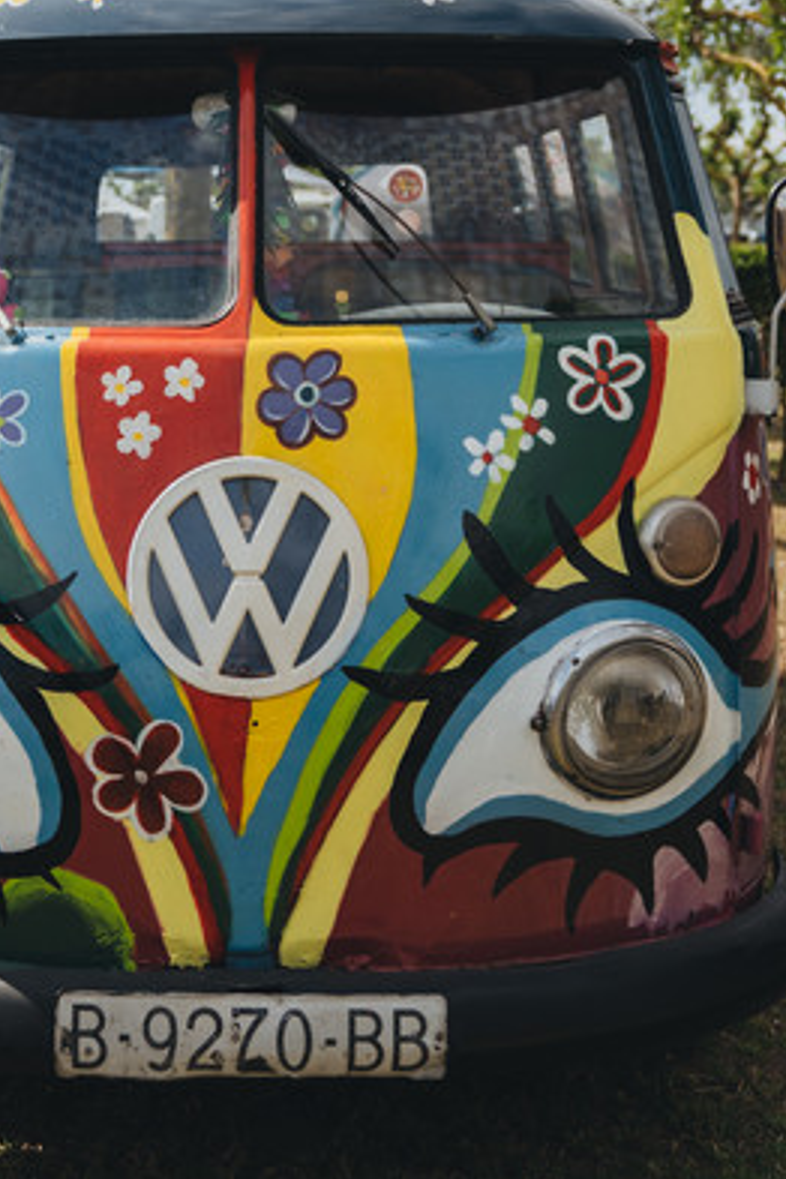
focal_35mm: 57
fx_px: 1867
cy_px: 399
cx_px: 242
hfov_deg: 23.6
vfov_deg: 34.7
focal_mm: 28
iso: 100
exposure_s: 1/250
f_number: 2.8
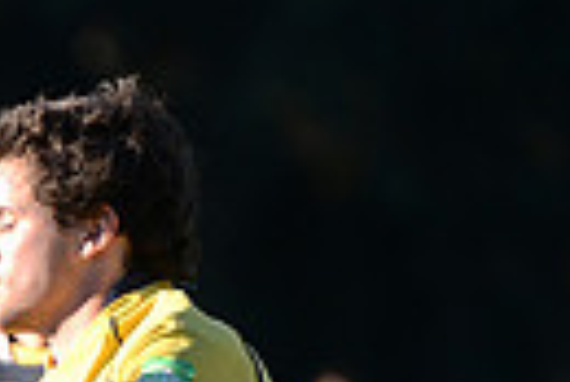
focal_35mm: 1207
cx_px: -351
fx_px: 19132
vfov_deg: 1.1
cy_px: 806
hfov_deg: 1.7
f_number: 4
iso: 400
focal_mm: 270
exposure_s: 1/800
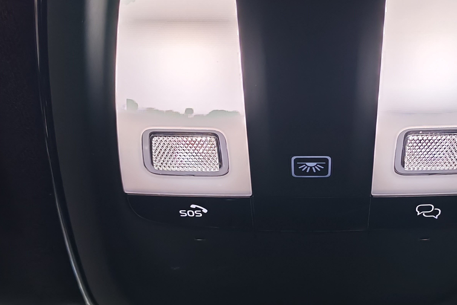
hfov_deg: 34.7
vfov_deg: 23.7
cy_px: 205
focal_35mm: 57
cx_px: 307
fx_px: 723
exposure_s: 1/100
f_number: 1.9
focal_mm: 6.12
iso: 320
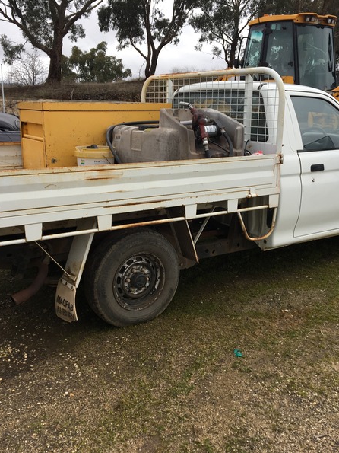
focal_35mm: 39
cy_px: 225
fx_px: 509
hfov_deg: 36.8
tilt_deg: -11.9
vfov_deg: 47.9
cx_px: 173
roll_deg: -1.9
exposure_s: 1/100
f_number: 2.2
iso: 32
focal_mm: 4.15
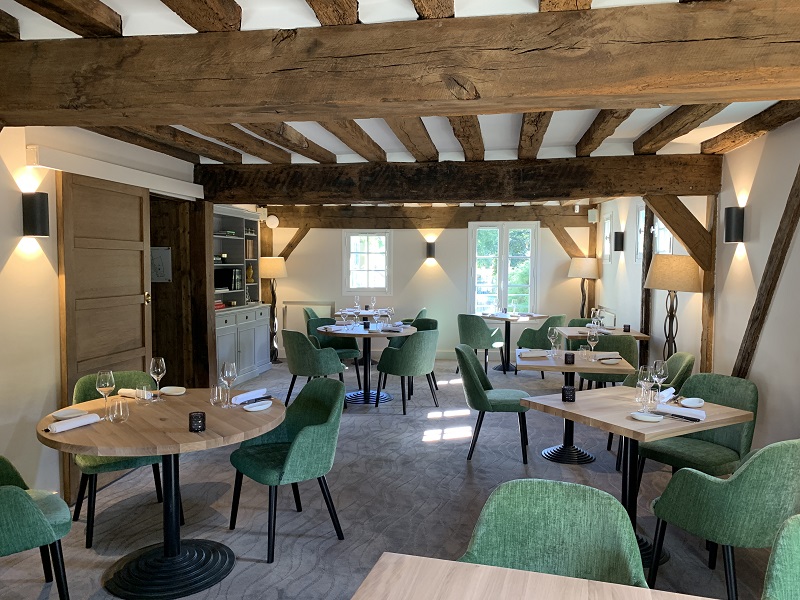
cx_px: 400
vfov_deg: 53.1
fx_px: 601
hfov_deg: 67.3
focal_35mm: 26
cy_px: 300
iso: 160
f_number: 1.8
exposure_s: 1/60
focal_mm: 4.25
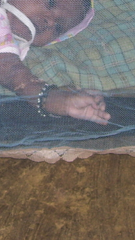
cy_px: -14
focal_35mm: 114
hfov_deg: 10.5
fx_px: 725
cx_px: -26
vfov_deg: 18.2
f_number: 2.7
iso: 80
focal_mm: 6
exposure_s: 1/60
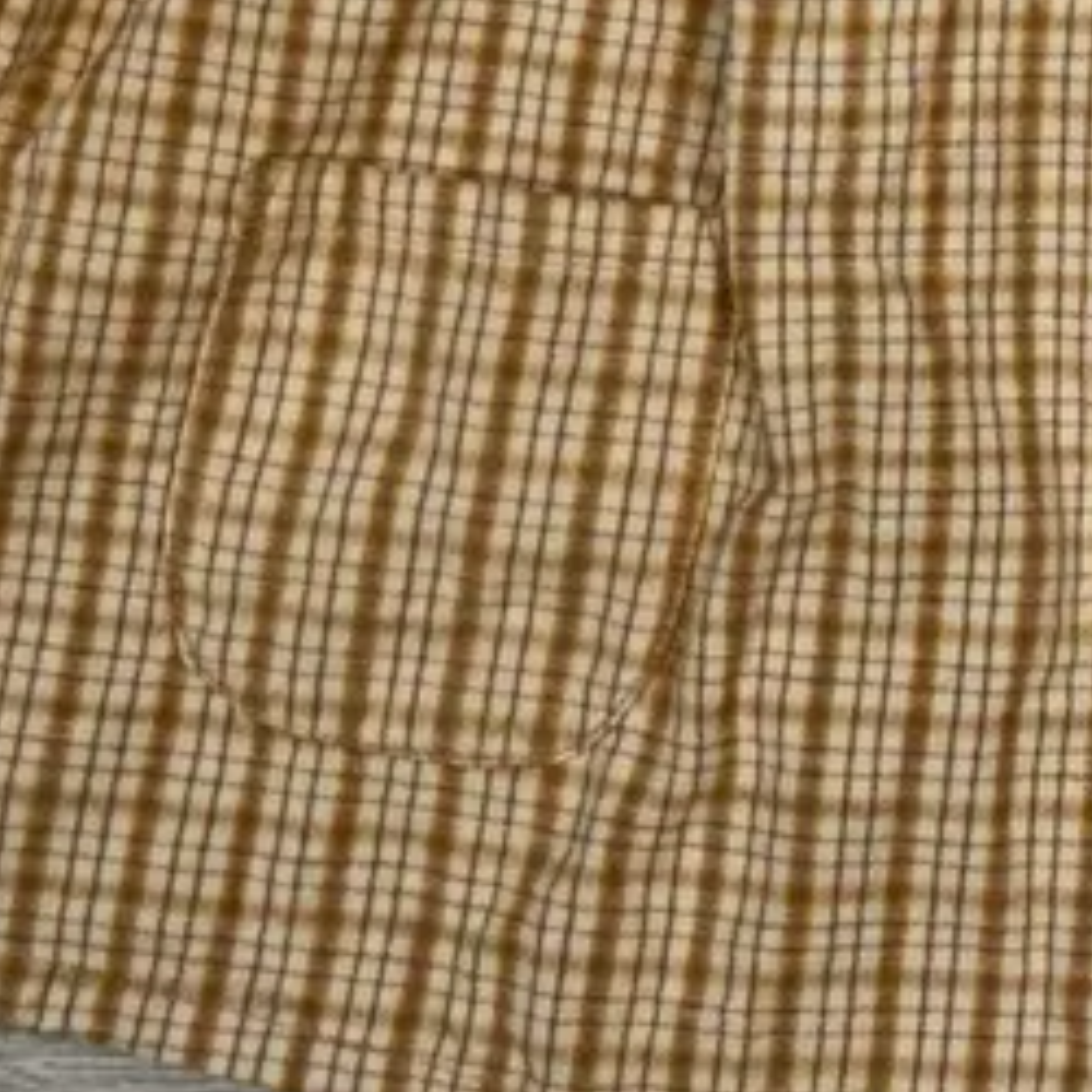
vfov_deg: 12.6
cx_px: 1249
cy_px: -74
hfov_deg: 12.6
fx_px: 4854
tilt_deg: -88.5
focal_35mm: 136
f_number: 1.78
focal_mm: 6.76
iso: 200
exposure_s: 1/120
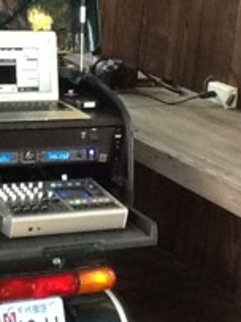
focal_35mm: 71
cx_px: 0
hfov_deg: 20.1
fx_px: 660
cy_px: 113
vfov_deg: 27.3
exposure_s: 1/30
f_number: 2.4
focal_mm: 2.03
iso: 250
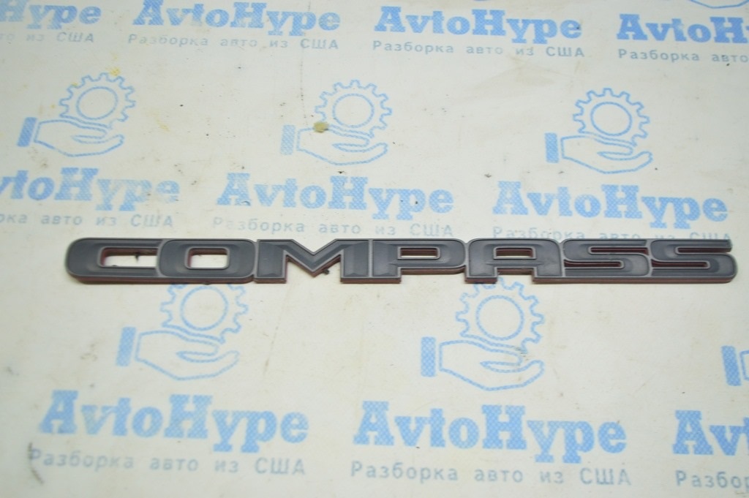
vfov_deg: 36.8
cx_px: 374
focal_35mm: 36
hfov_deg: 53.2
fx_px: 748
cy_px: 249
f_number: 4
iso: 400
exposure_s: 1/40
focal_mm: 24
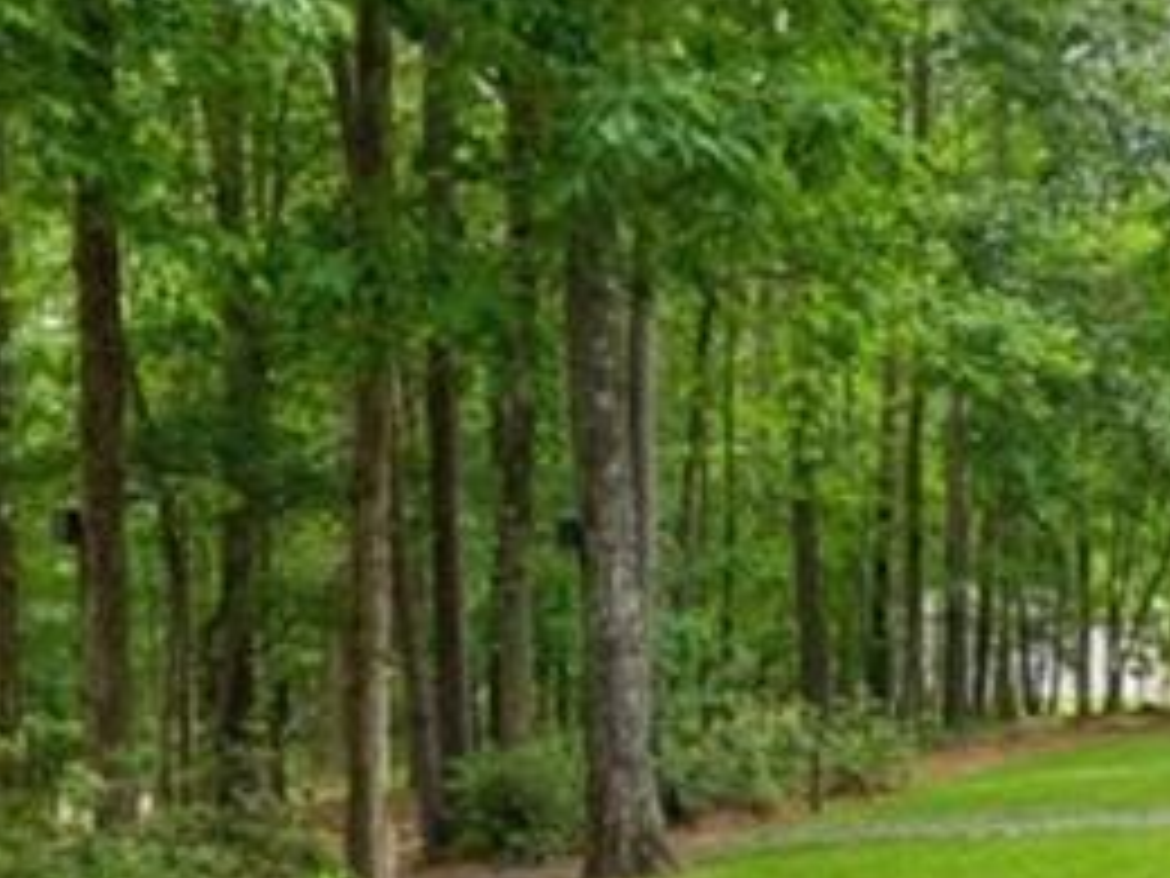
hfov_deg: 36.2
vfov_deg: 27.2
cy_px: 630
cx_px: 572
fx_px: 1791
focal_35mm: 53
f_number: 8
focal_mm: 14
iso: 100
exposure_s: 1/40
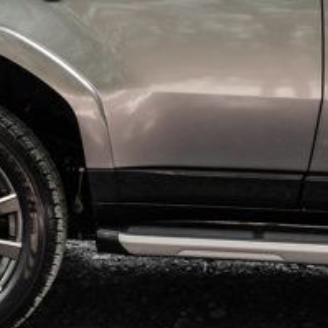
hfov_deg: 11.3
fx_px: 1608
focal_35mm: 150
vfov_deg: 11.6
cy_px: 62
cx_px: -110
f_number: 7.1
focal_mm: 55
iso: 800
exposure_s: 1/250
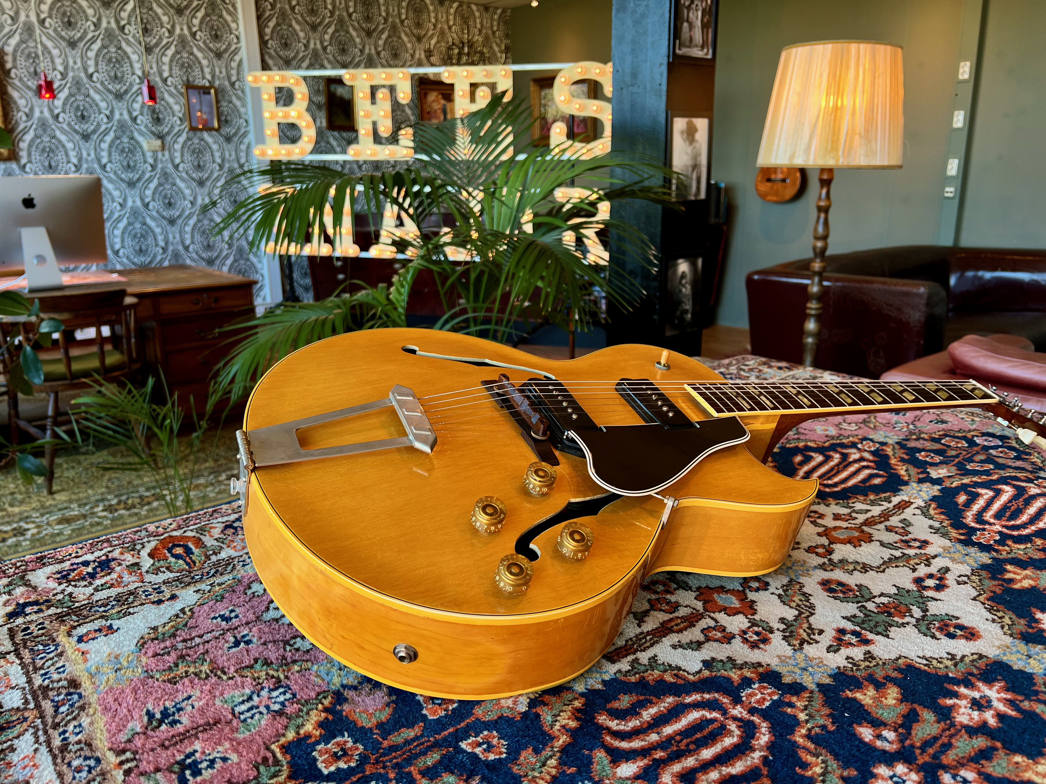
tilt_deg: -15.5
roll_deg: +1.2
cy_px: 392
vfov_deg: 53.1
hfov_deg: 67.3
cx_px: 523
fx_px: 786
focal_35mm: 26
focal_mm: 5.7
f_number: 1.5
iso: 80
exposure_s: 1/100
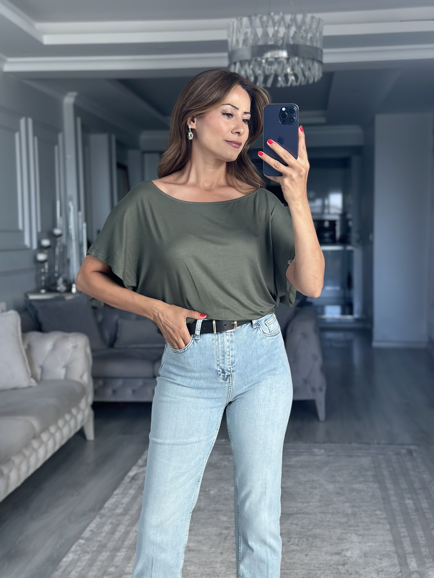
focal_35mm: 48
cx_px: 217
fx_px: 802
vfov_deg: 39.7
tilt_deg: -19.4
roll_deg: +0.4
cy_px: 289
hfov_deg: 30.3
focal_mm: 6.86
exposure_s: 1/162
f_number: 1.78
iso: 100
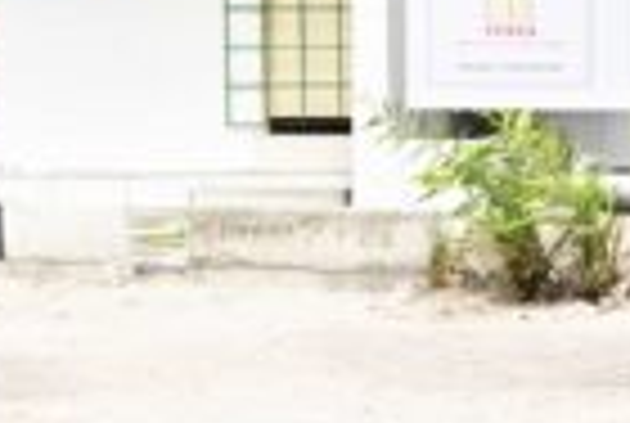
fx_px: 2876
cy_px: 216
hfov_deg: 10.7
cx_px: 1516
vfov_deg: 8.4
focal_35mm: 164
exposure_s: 1/200
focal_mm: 30
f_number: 10
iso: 400
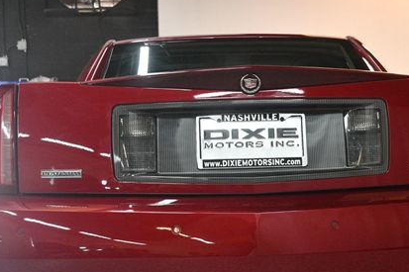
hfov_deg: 32.3
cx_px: 248
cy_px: 197
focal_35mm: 62
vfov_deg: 21.7
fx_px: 704
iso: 1600
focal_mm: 27
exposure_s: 1/125
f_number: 4
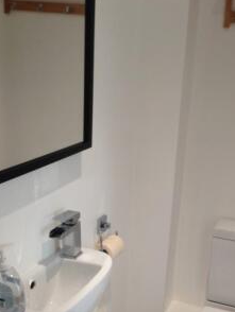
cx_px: 133
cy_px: 227
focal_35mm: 49
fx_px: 443
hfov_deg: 29.7
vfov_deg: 38.1
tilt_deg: -19.4
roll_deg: -2.5
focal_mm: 4.12
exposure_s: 1/24
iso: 50
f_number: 2.4
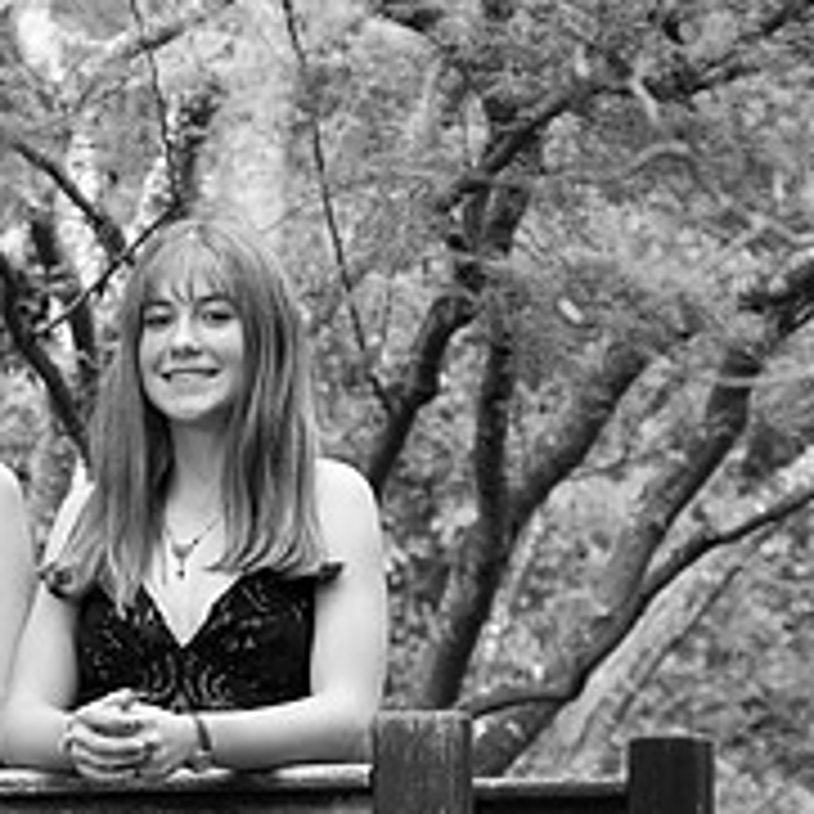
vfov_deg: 6.1
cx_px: 58
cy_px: 623
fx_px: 7609
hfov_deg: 6.1
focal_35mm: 286
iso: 1250
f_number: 6.3
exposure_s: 1/800
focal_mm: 105
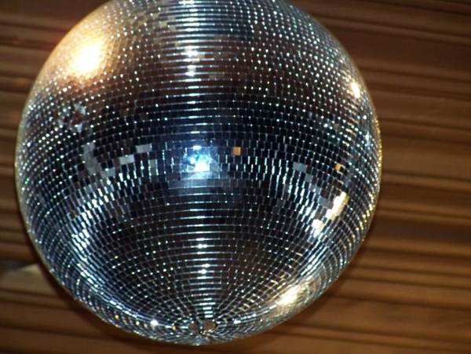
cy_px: 177
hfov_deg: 7.7
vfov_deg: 5.8
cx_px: 236
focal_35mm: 258
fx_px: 3513
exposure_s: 1/100
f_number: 3.3
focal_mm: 42.8
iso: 160
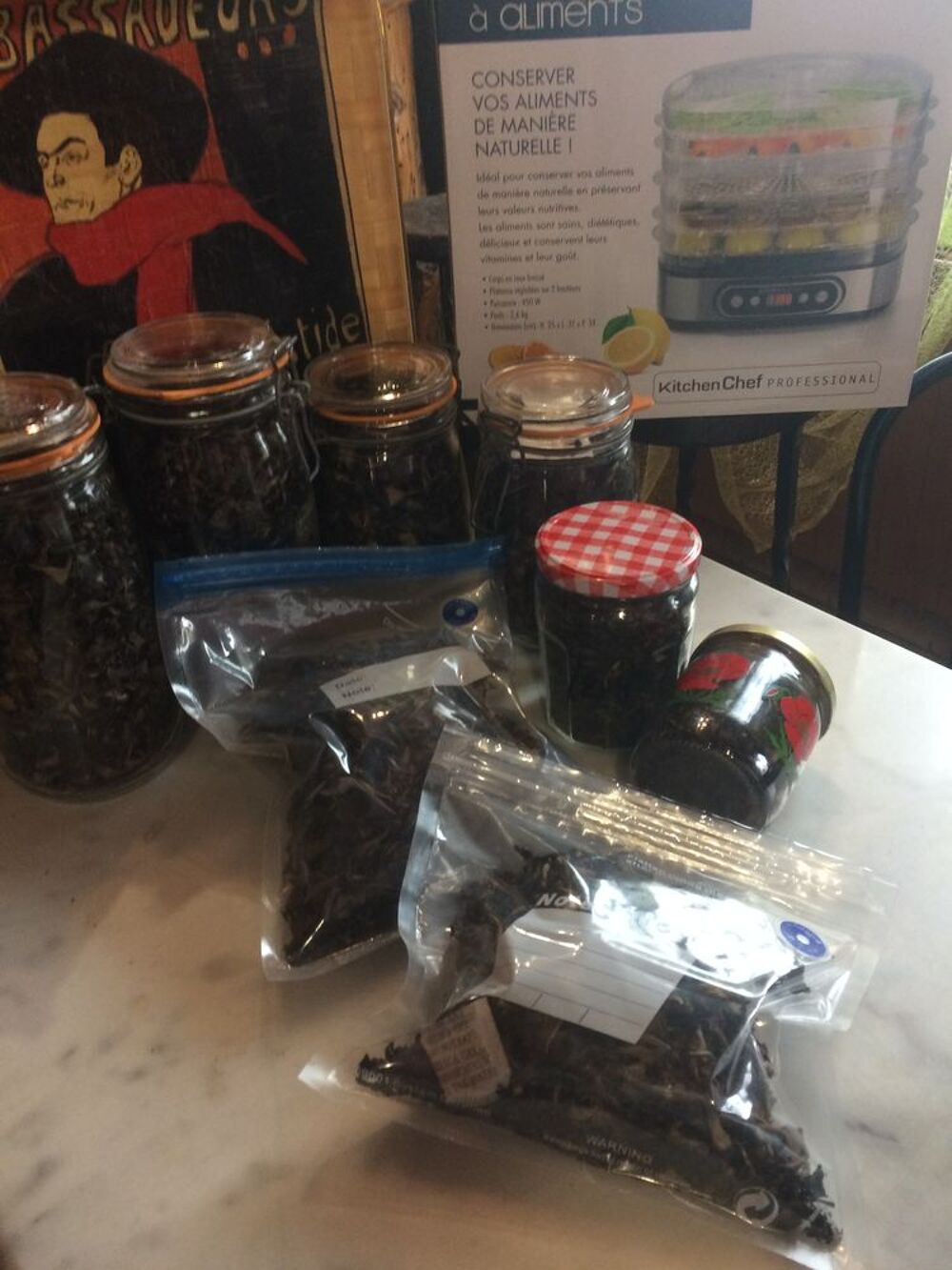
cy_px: 635
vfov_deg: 61.7
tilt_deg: -37.6
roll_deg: -0.6
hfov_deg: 48.2
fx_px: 1063
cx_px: 476
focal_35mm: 29
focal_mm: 4.15
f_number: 2.2
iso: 160
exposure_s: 1/33
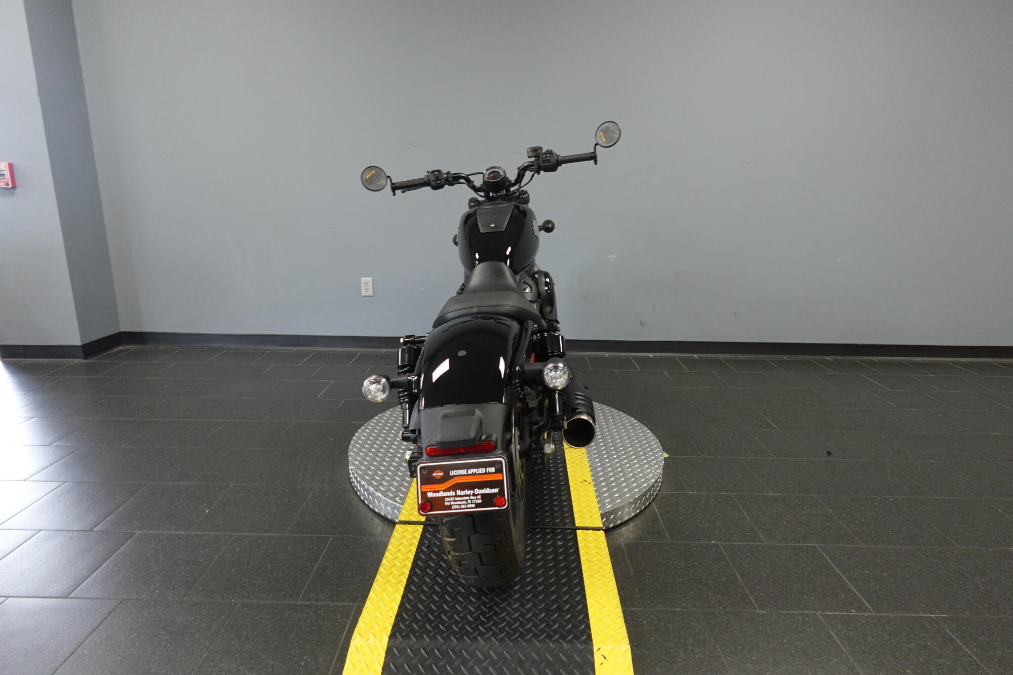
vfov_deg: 61.9
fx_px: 563
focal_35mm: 20
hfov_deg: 84.0
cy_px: 338
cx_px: 506
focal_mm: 7.6
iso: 640
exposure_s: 1/80
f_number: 2
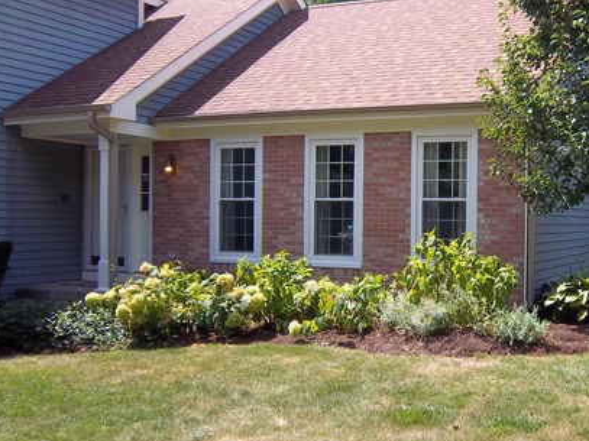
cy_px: 231
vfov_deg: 32.9
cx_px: 434
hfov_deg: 41.8
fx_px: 748
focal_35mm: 44
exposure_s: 1/400
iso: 64
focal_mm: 5.05
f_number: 3.5
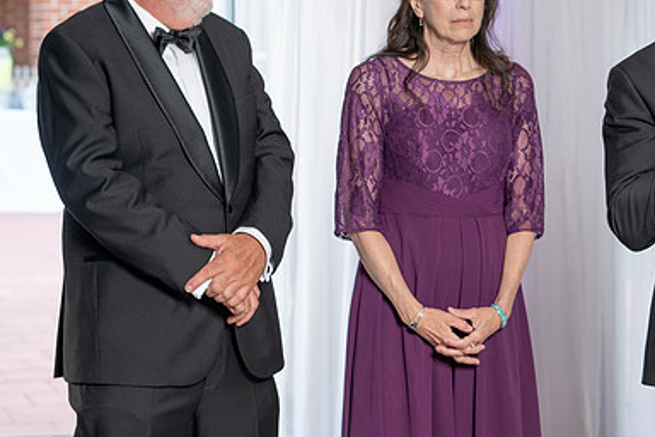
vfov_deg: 11.1
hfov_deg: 16.4
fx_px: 2256
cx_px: 487
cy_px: 166
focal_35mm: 124
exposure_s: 1/200
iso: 800
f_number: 4
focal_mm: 72
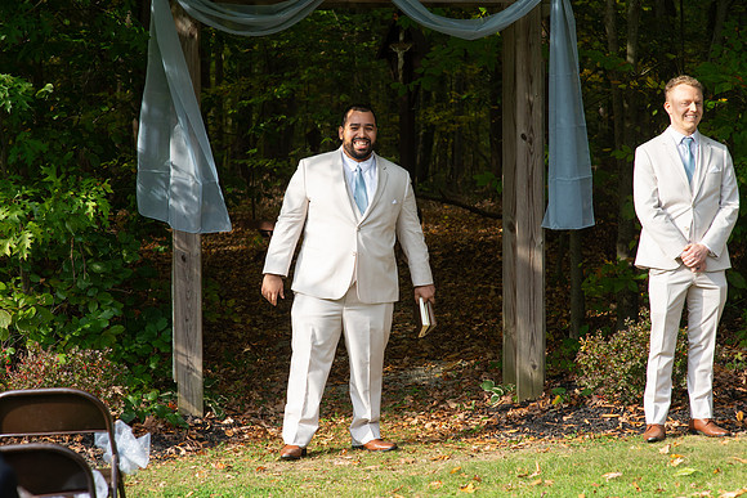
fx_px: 1967
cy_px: 254
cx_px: 365
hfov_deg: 21.5
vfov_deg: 14.4
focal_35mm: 95
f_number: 5.6
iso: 640
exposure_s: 1/640
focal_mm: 85
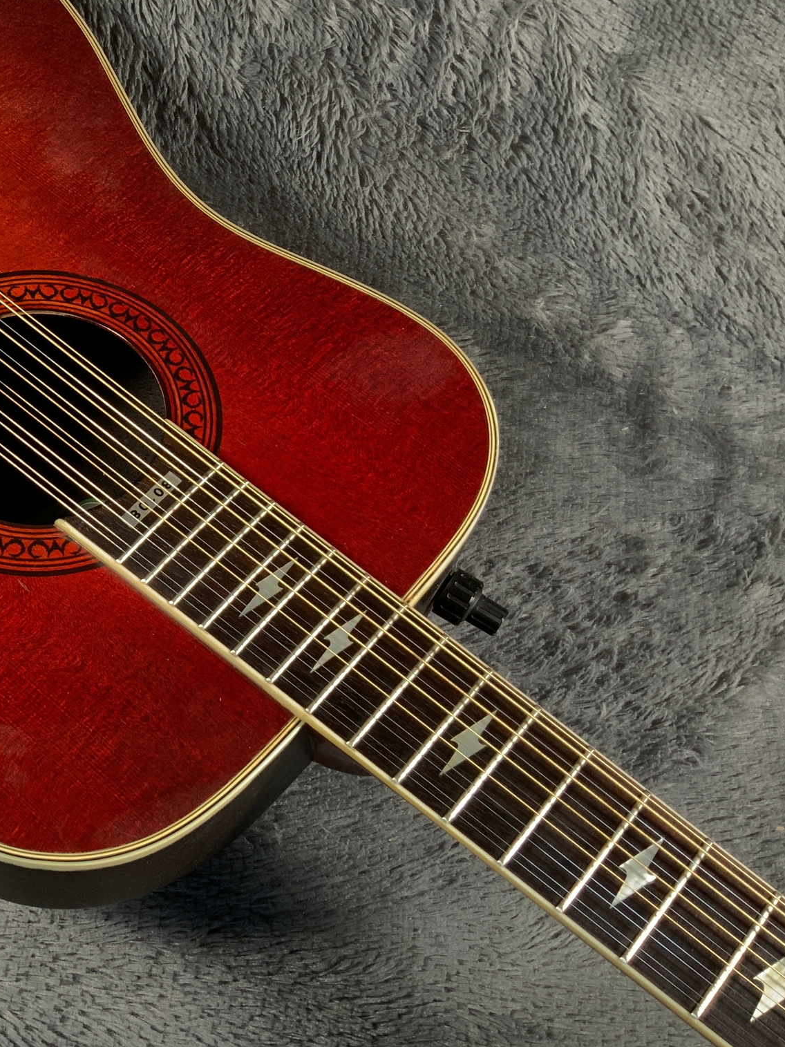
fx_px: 1482
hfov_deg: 27.9
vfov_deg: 38.8
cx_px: 3
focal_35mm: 49
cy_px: 434
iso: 64
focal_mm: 3
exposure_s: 1/78
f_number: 1.8
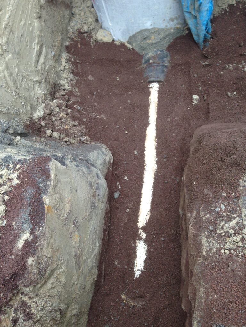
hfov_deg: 42.9
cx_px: 123
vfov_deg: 55.4
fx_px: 313
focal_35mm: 33
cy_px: 164
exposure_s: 1/60
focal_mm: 4.12
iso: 64
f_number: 2.4
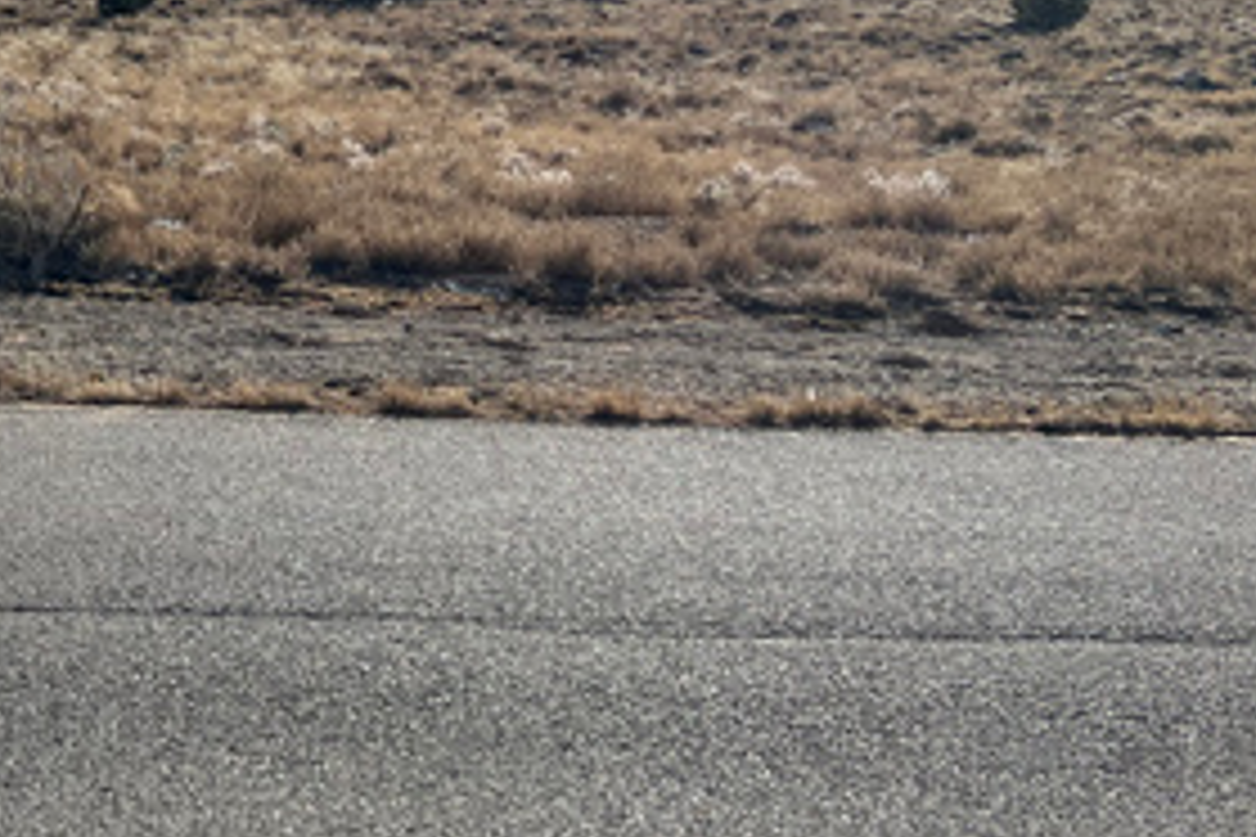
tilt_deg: -4.2
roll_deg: -1.6
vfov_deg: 21.5
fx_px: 2163
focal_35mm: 62
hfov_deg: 29.6
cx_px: -81
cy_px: 126
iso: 50
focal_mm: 5.7
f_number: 1.5
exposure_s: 1/8696
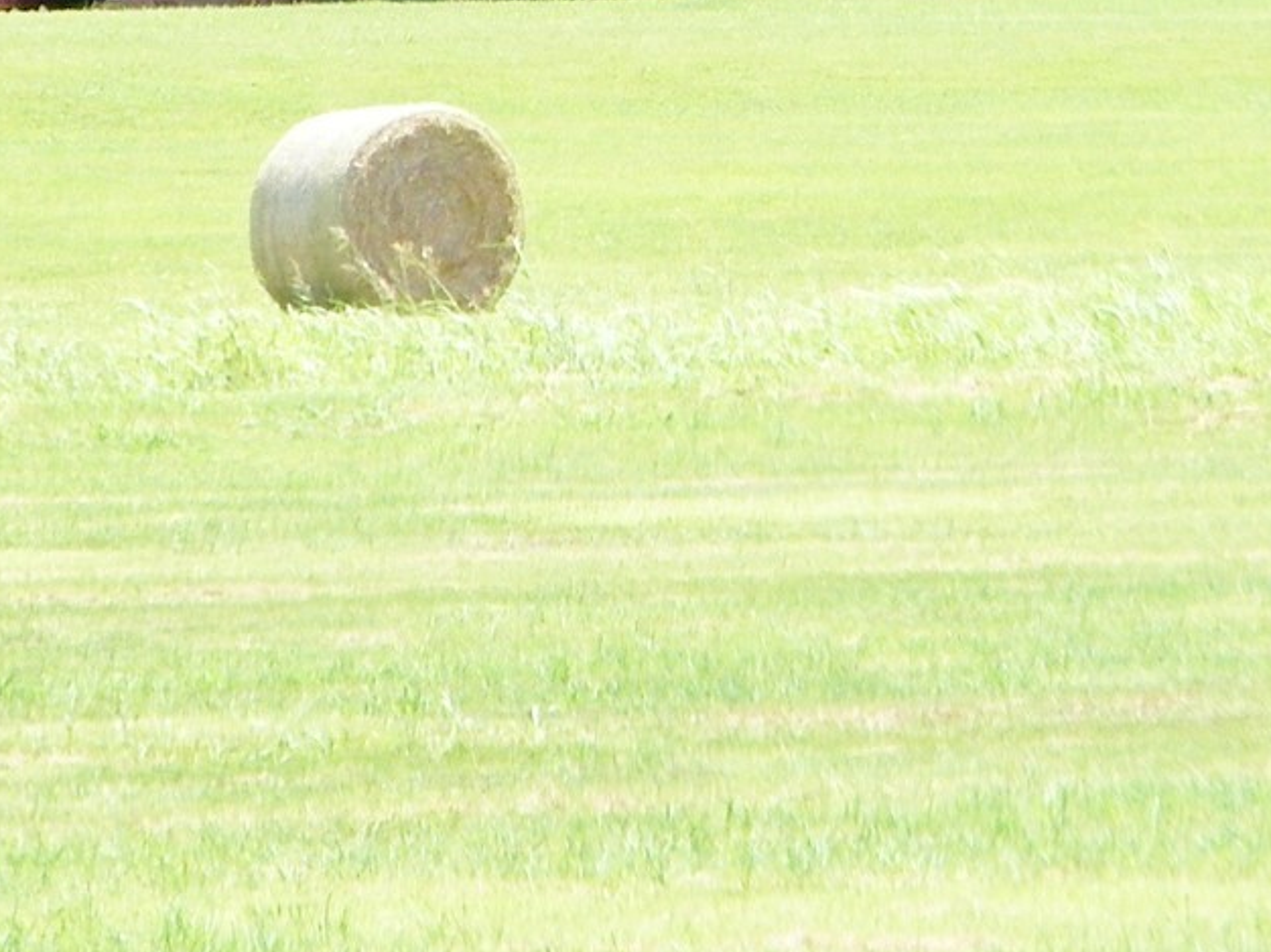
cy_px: -244
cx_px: 1340
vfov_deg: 2.7
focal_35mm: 540
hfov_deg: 3.7
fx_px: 19820
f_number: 5.1
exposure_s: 1/250
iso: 80
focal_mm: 31.4
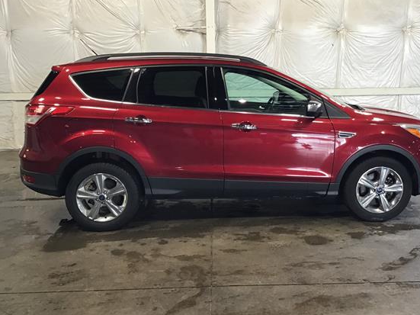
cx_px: 230
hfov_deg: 51.3
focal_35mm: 36
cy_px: 151
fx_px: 437
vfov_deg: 39.6
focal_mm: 3.3
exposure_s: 1/30
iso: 64
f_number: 2.4
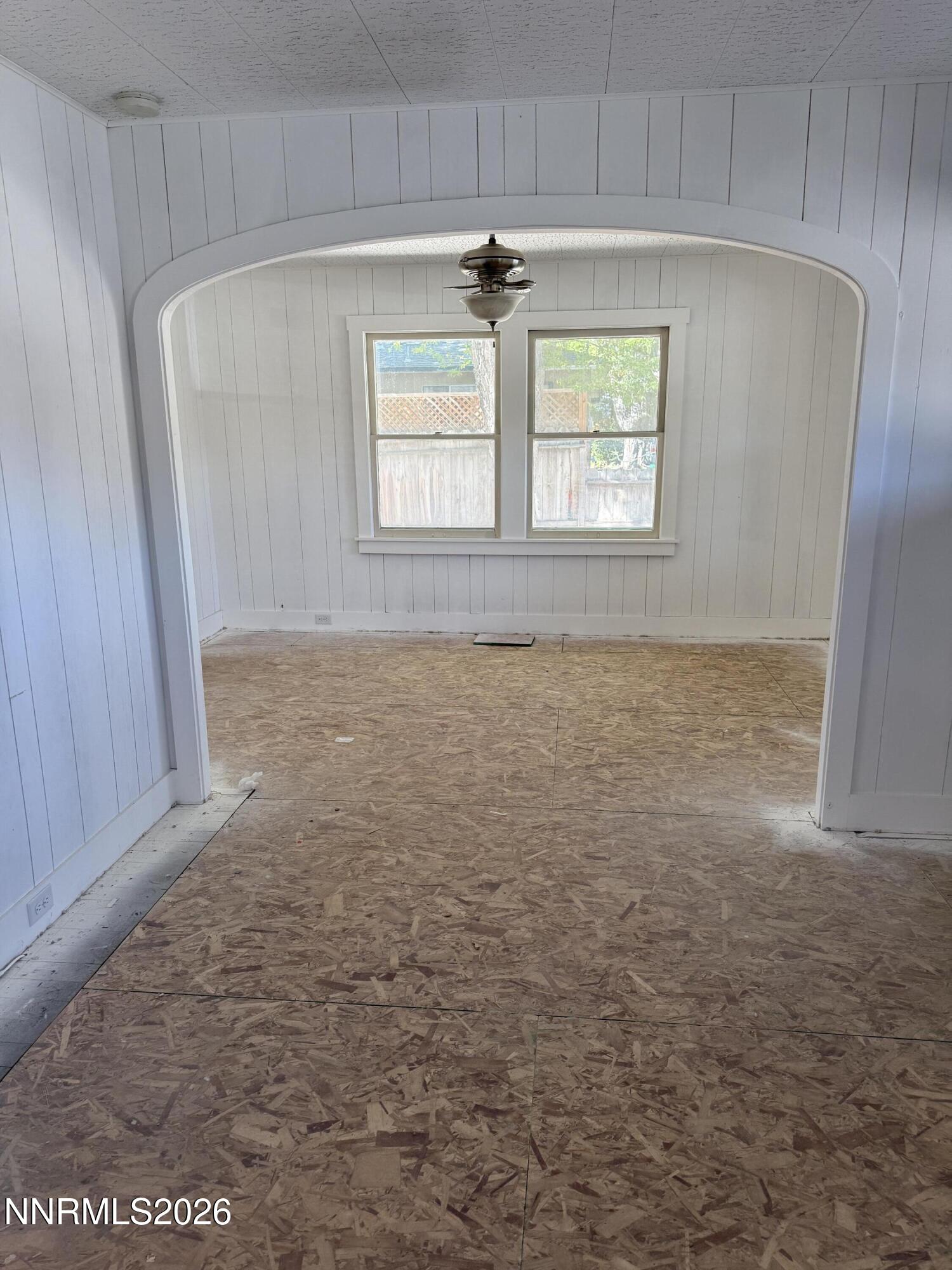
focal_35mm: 24
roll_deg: +0.5
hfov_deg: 56.8
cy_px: 635
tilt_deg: -12.5
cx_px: 476
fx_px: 880
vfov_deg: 71.6
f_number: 1.78
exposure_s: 1/169
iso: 125
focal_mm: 6.76
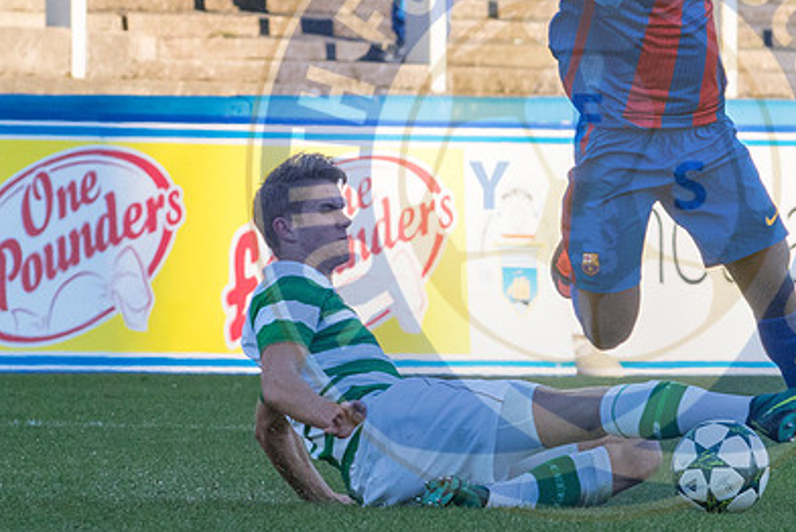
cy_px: 172
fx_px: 14714
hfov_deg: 3.1
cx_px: 587
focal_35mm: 665
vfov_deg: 2.1
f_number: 10
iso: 800
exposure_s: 1/1250
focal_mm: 300
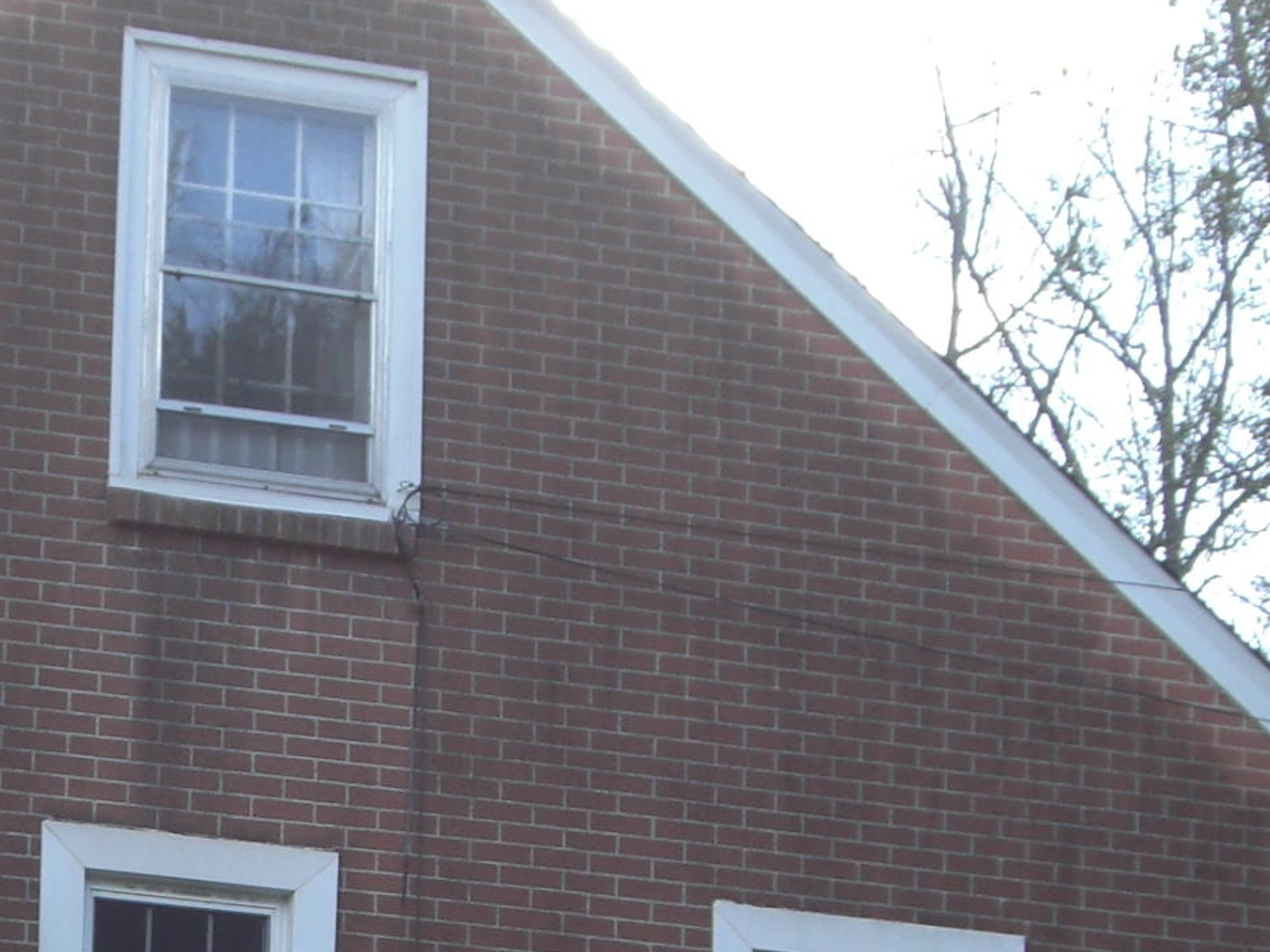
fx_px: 5431
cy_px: 1136
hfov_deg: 13.3
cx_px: 235
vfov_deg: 9.9
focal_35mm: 148
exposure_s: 1/160
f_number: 3
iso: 64
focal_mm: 7.6
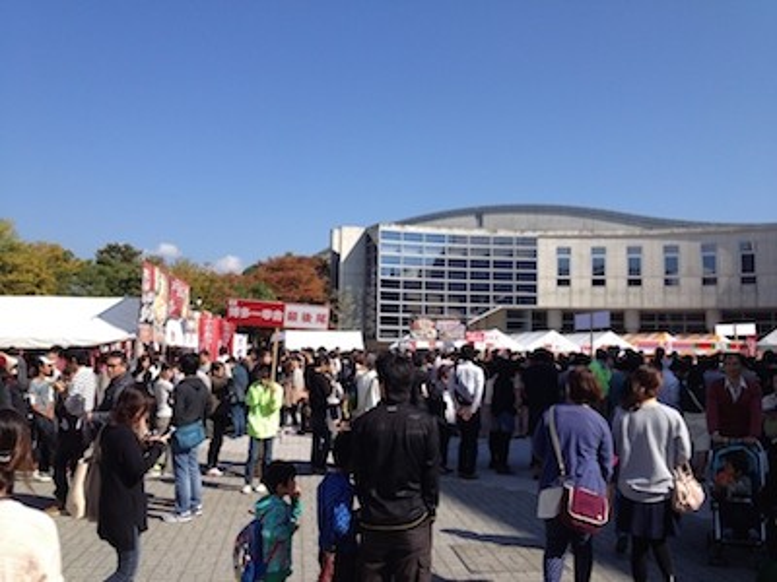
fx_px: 786
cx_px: 388
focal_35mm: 35
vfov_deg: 40.7
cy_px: 291
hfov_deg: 52.6
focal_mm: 4.28
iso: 50
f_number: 2.4
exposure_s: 1/1534
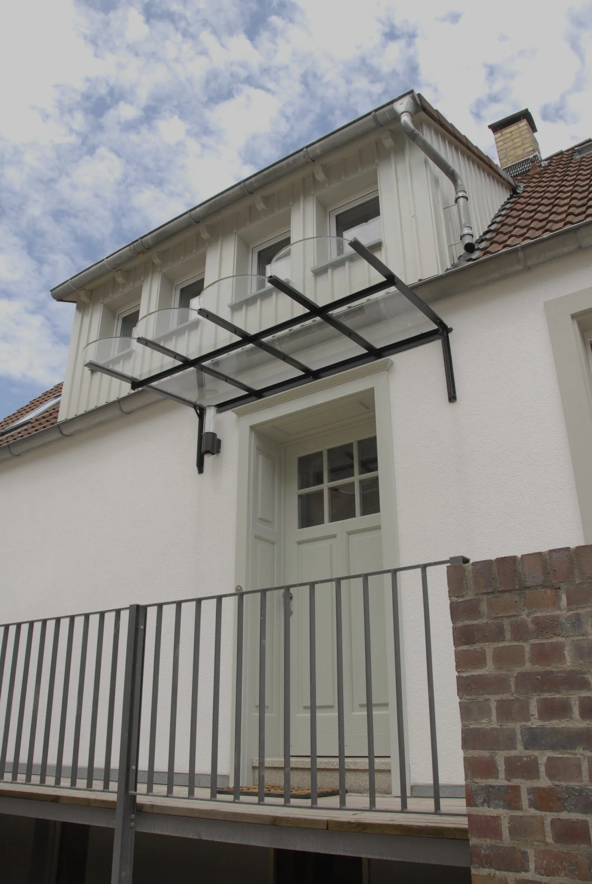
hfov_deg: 48.1
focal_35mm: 27
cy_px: 442
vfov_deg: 67.3
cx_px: 296
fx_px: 664
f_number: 6.3
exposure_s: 1/160
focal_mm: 18
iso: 100
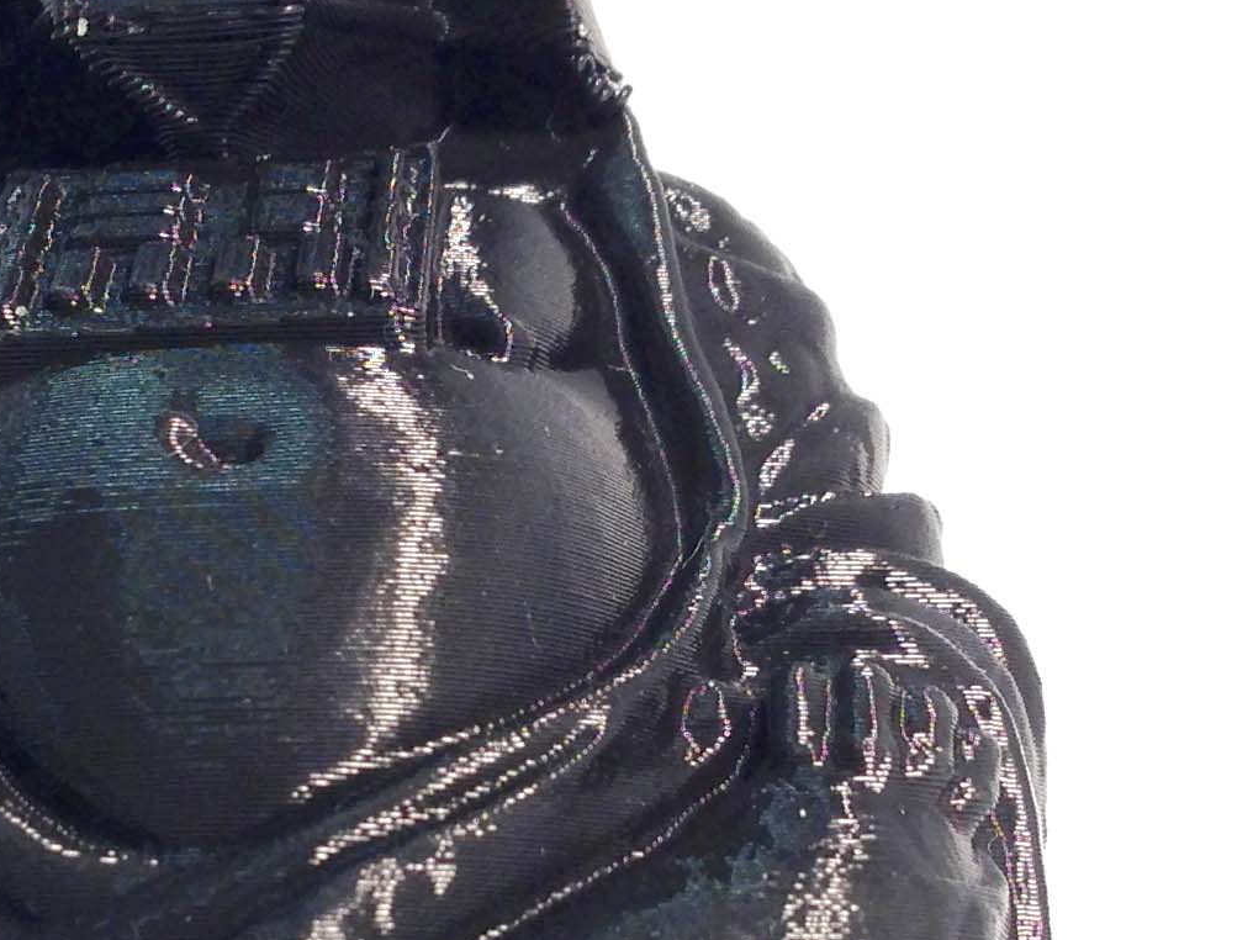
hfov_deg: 18.4
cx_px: 317
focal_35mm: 106
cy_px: 746
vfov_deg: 13.9
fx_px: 3837
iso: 64
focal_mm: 4.12
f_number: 2.4
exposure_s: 1/40
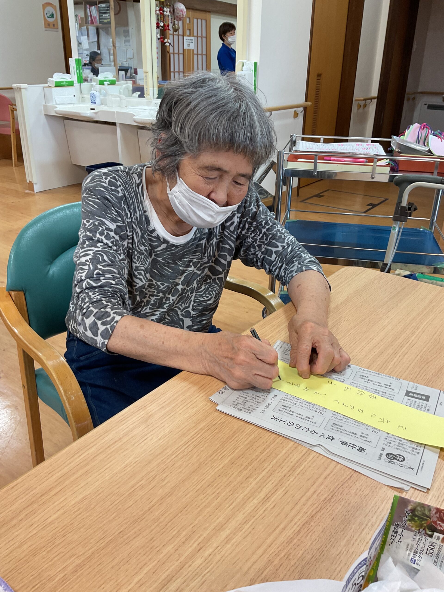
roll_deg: -0.7
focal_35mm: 29
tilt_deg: -25.2
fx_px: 496
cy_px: 296
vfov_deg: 61.7
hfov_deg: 48.2
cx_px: 222
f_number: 1.8
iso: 50
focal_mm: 3
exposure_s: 1/60
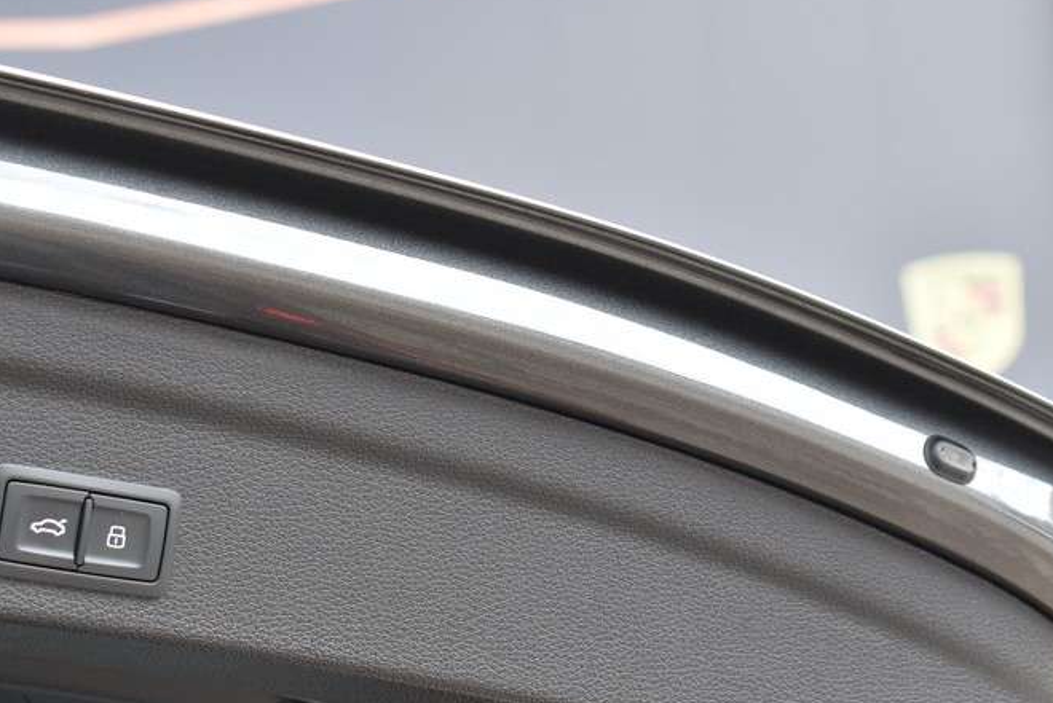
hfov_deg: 16.9
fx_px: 3541
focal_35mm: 121
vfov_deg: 11.3
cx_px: 480
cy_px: 470
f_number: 7.1
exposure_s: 1/200
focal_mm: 52
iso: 400
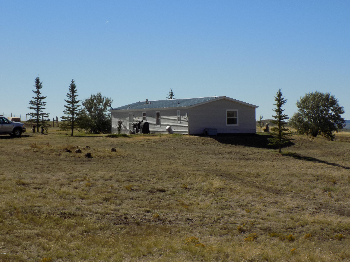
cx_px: 175
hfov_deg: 22.8
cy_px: 131
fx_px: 870
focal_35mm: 86
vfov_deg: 17.2
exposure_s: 1/1000
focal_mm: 15.3
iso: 80
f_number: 4.4
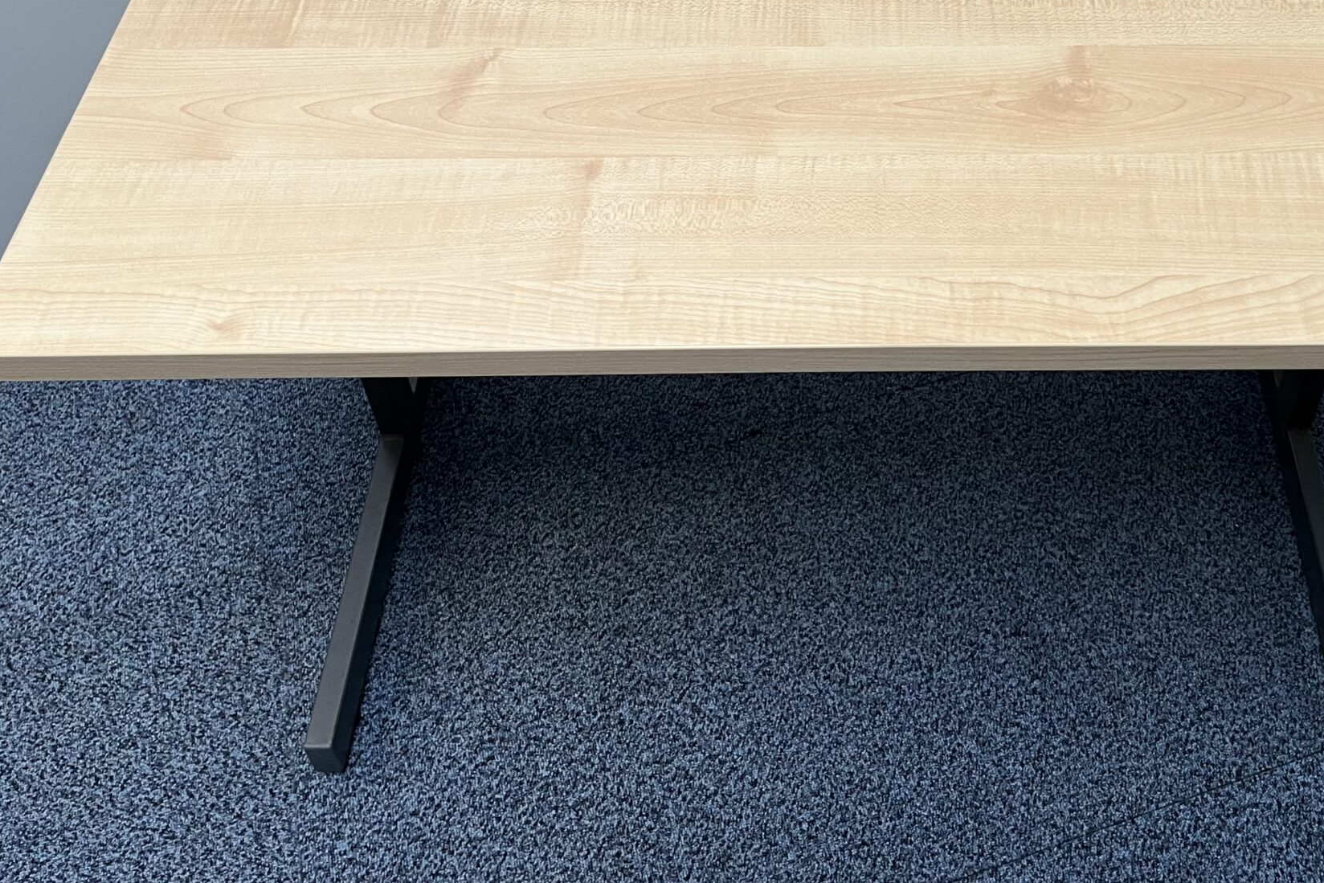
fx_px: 1545
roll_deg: -1.1
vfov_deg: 30.8
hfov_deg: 45.7
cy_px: 129
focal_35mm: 42
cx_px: 886
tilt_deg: -44.7
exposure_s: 1/50
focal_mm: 5.1
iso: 100
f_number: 1.6
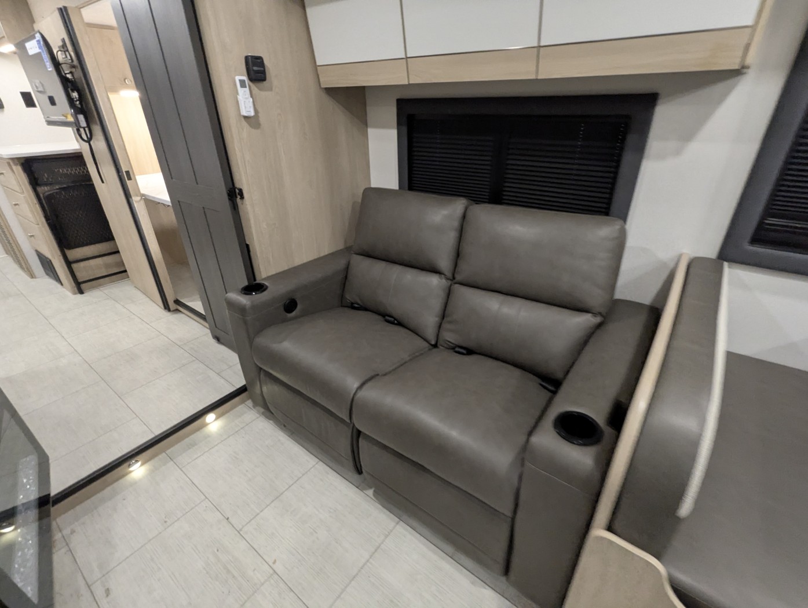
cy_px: 304
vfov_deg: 78.2
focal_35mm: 16
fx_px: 374
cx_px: 404
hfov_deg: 94.4
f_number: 2.2
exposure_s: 1/35.1
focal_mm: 2.35
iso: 434
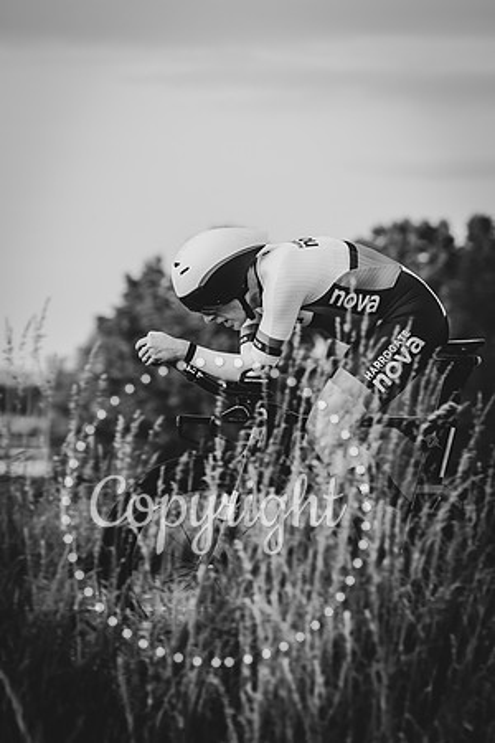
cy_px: 372
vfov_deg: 11.1
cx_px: 356
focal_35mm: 185
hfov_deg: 7.4
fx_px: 3805
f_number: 4
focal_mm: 123
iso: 320
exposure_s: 1/1000
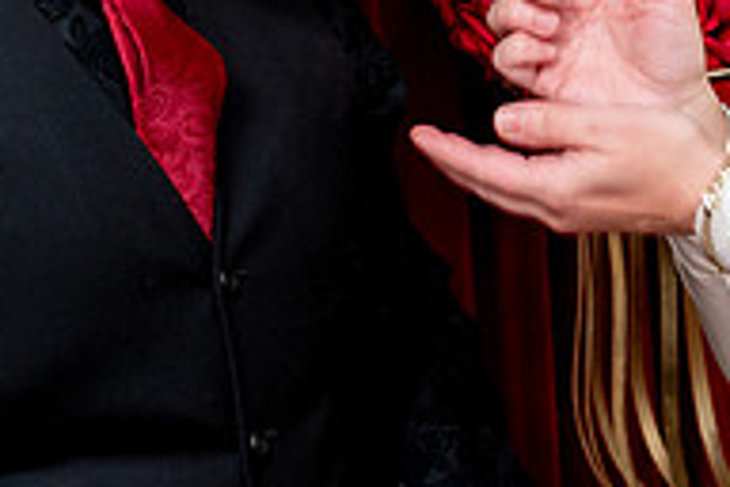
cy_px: -79
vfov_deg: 11.0
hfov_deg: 16.5
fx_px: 2494
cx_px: 607
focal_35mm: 123
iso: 1600
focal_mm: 38
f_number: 2.8
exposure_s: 1/160
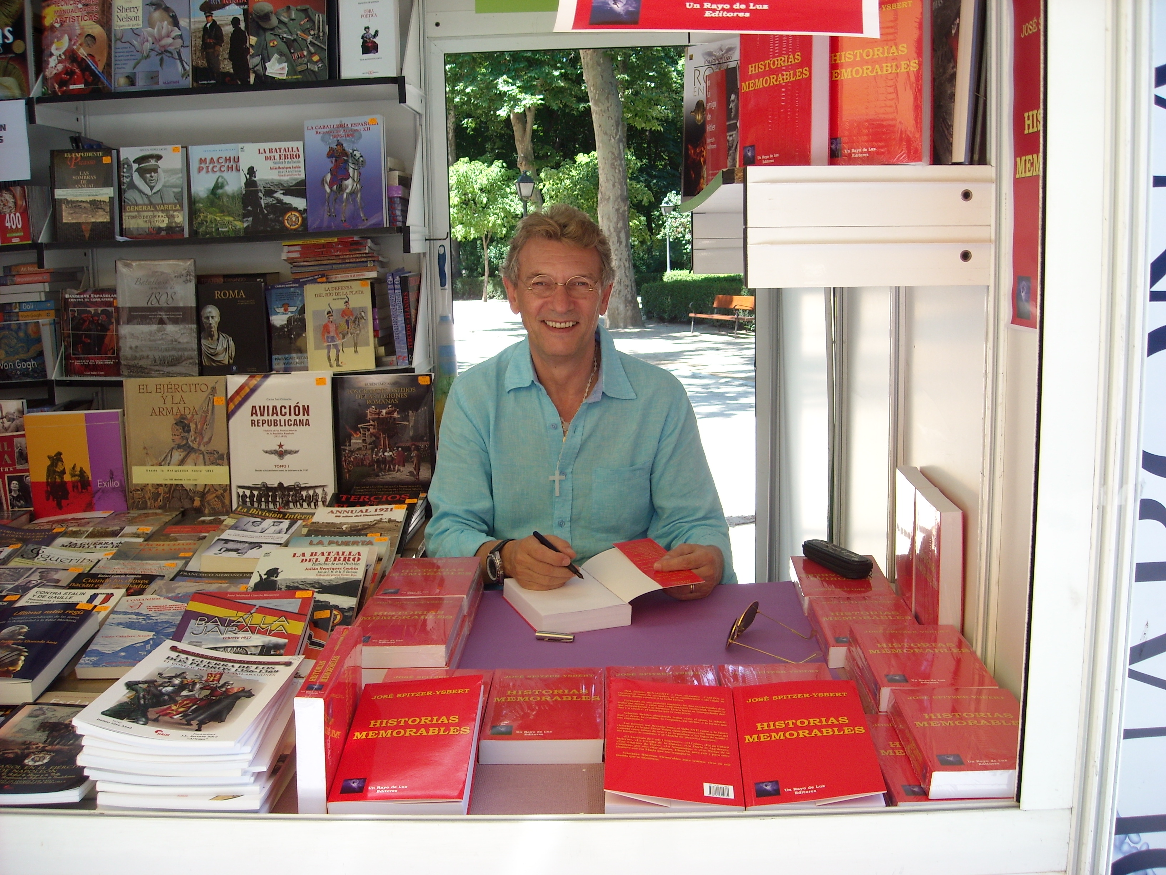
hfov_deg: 52.6
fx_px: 1179
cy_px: 438
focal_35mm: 35
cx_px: 583
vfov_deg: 40.7
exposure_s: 1/161
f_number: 2.8
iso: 64
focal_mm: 5.7
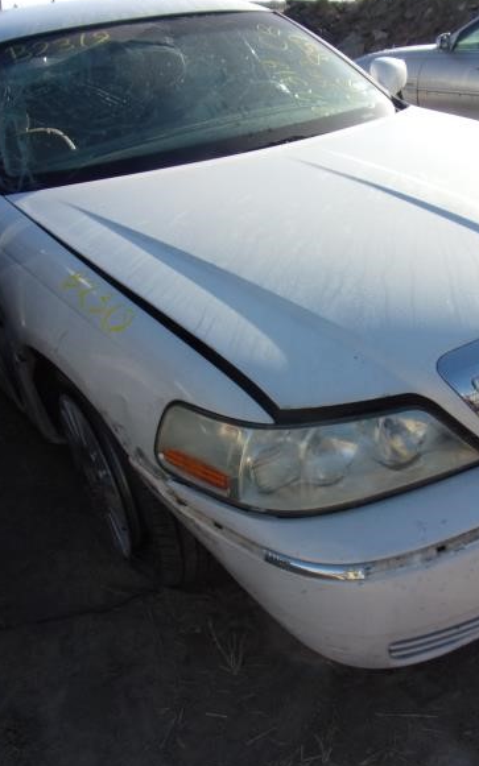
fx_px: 731
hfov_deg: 35.9
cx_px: 322
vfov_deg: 55.3
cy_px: 376
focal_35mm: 35
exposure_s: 1/680
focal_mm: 4.3
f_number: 3.3
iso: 80
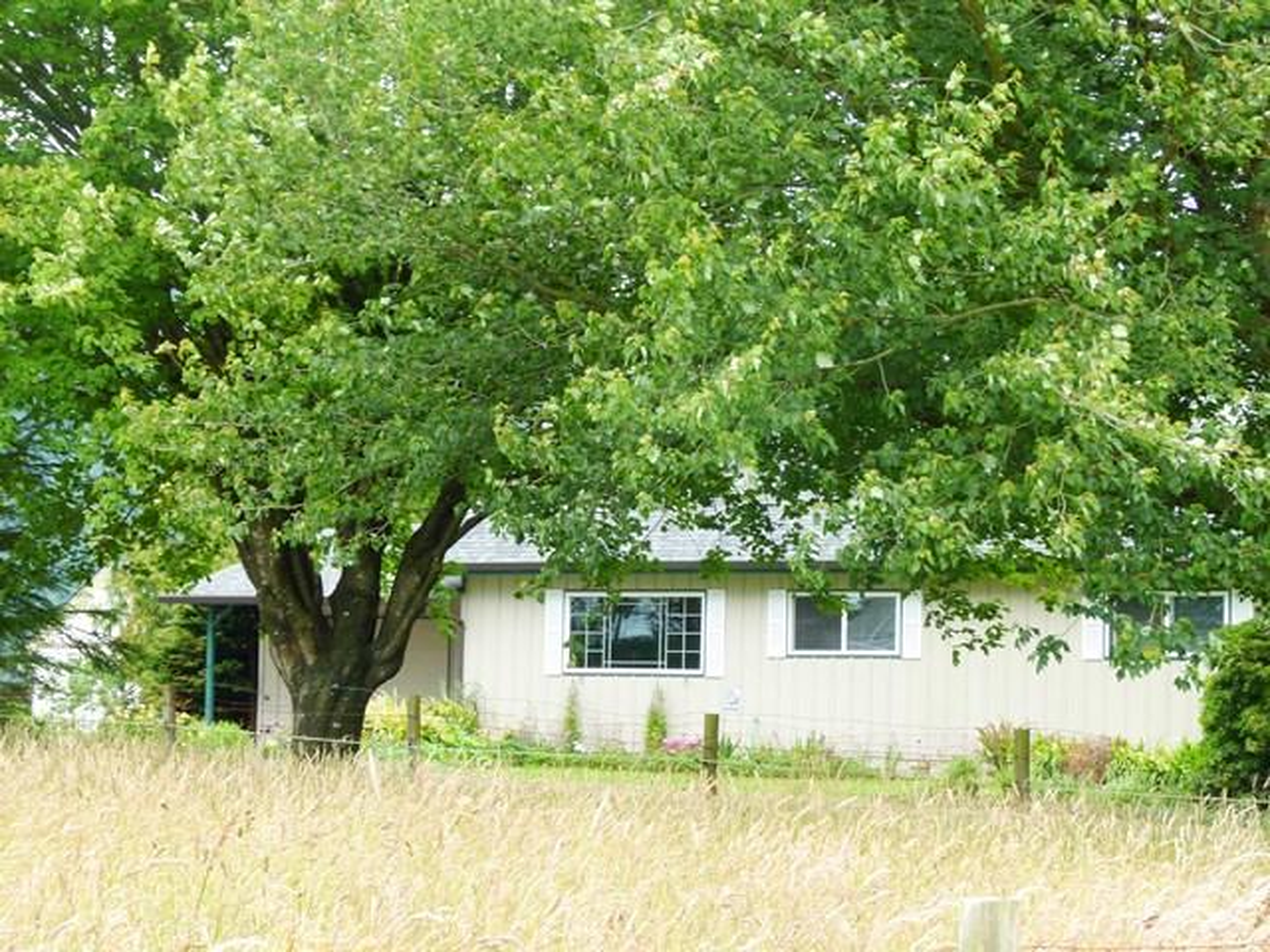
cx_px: 635
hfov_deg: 19.1
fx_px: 3779
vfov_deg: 14.4
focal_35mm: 103
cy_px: 476
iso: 100
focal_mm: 18.5
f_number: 4
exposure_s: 1/160
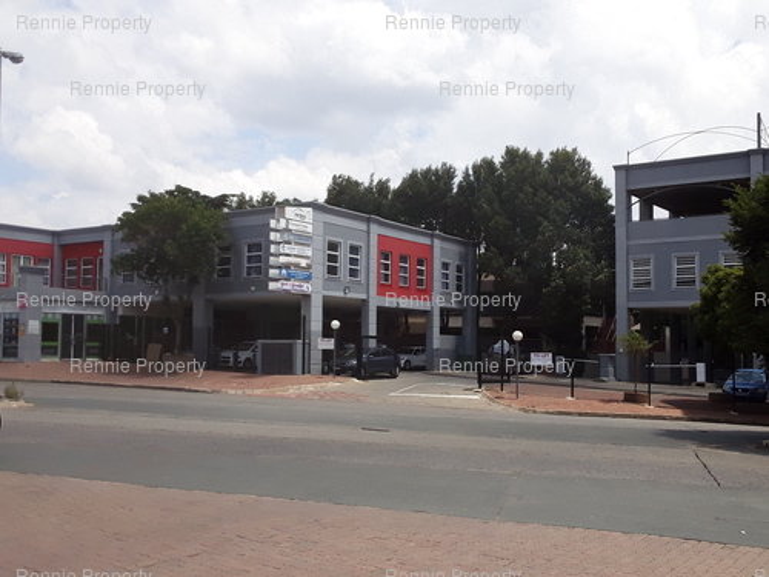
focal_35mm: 30
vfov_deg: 46.8
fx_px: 666
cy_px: 288
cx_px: 384
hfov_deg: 60.0
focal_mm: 2.2
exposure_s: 1/1689
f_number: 1.9
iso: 40
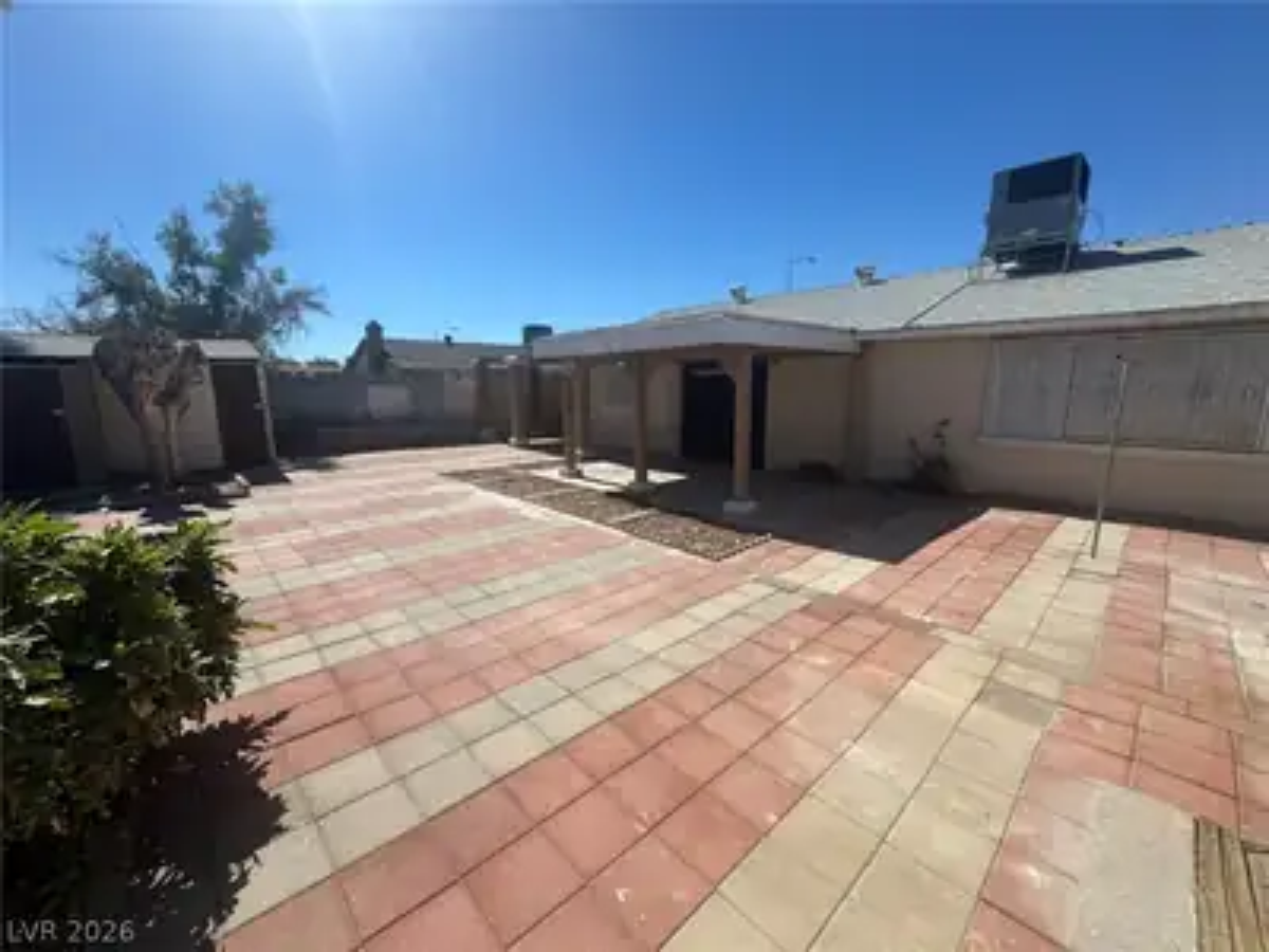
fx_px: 513
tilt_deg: -10.6
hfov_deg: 102.1
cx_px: 634
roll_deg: +0.1
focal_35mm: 14
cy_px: 476
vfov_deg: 85.7
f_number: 2.2
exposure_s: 1/2770
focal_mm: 2.22
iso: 50
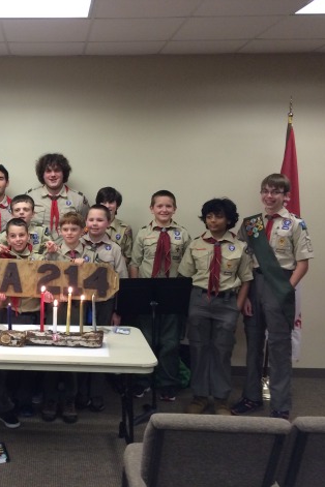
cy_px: 240
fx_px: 555
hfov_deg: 30.7
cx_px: 16
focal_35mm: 41
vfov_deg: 47.4
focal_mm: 4.15
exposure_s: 1/30
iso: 125
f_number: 2.2
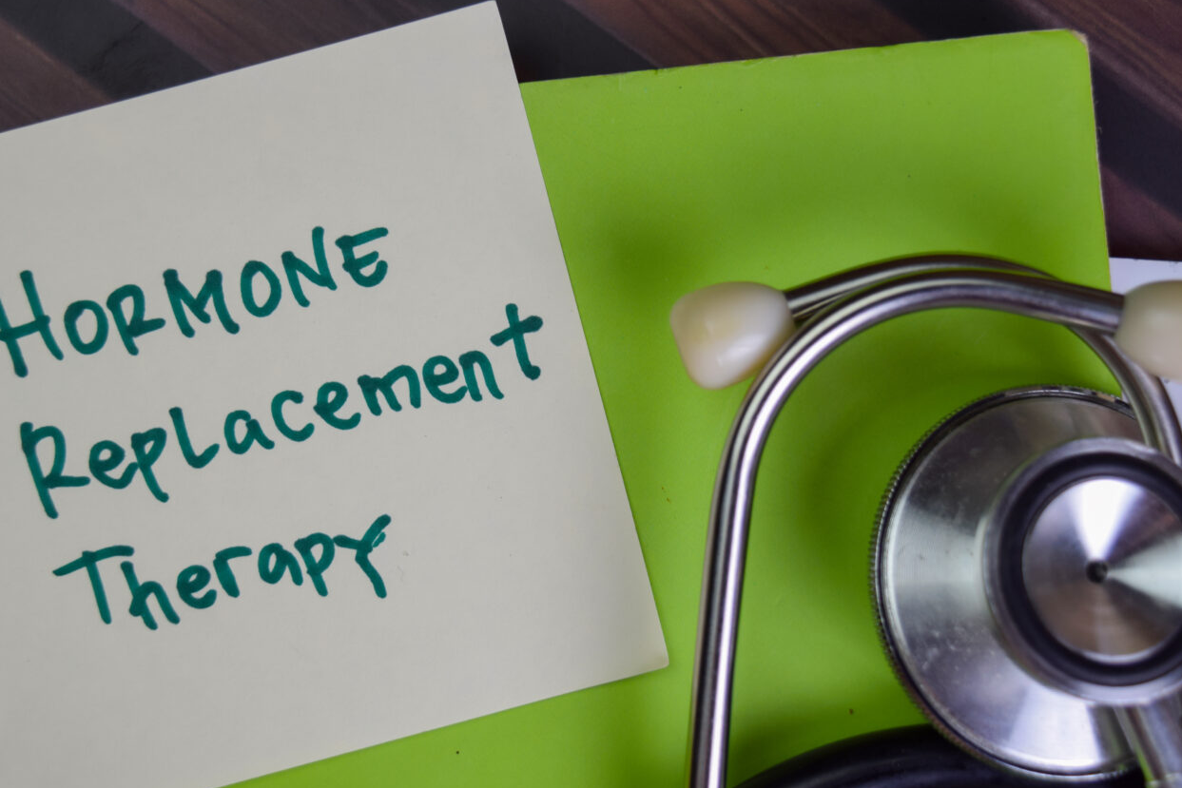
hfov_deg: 31.9
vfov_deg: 21.6
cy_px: 336
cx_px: 609
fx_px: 2069
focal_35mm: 63
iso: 200
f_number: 5.6
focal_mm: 34
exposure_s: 1/30
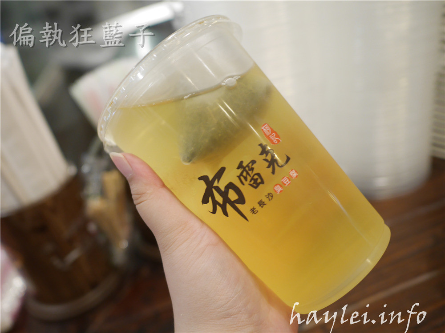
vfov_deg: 46.8
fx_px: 386
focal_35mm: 30
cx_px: 222
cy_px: 166
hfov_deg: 60.0
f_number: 2
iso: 640
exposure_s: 1/60
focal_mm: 15
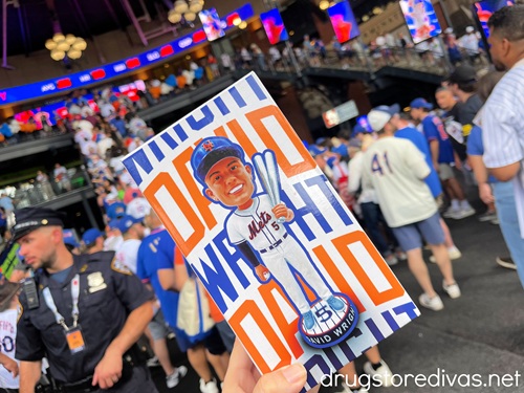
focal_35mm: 25
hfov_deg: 69.4
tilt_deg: -3.5
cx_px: 262
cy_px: 196
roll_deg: +21.3
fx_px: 378
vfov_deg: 54.9
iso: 40
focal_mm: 5.1
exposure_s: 1/121
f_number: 1.6
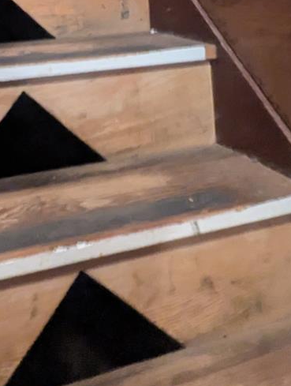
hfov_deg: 28.8
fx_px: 547
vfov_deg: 33.4
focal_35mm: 49
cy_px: -47
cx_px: 39
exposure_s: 1/24
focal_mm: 2.35
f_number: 2.2
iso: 725
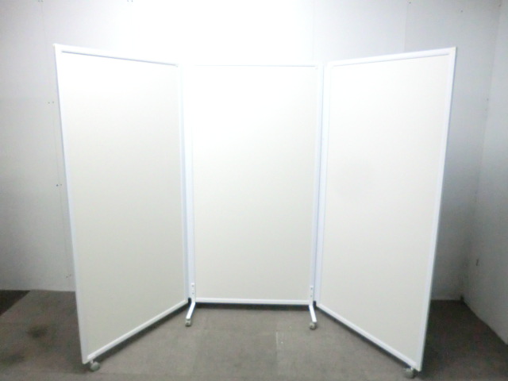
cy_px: 190
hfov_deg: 65.3
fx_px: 396
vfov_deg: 51.4
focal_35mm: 27
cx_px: 254
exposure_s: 1/60
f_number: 3.2
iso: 640
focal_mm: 4.9
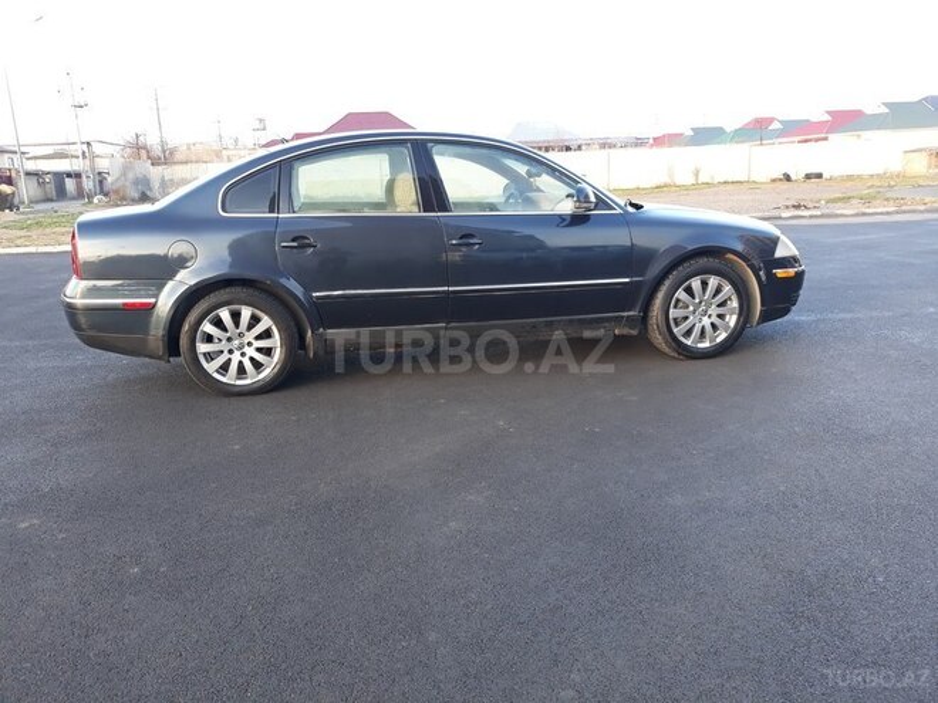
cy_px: 352
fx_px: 732
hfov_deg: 65.3
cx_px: 469
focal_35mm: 27
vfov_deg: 51.4
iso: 50
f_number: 1.7
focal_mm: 3.71
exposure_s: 1/100
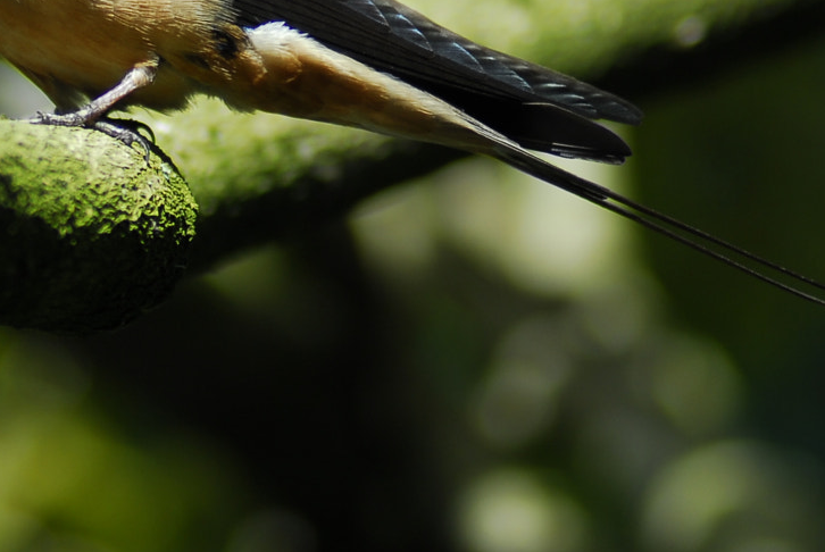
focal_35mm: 444
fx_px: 10197
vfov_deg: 3.1
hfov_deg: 4.6
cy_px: -208
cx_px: -116
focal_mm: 105
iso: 100
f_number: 2.8
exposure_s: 1/640
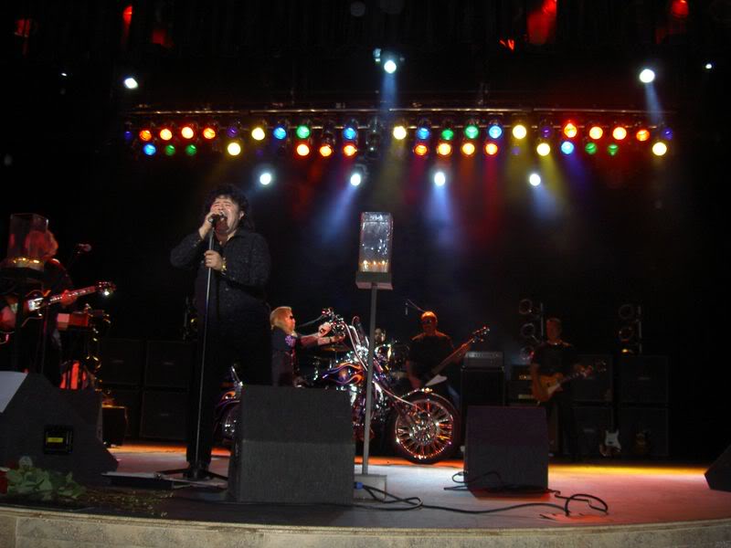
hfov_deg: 47.9
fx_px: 824
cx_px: 366
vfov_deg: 36.8
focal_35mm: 39
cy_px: 274
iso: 100
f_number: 2.8
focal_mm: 8
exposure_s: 1/60
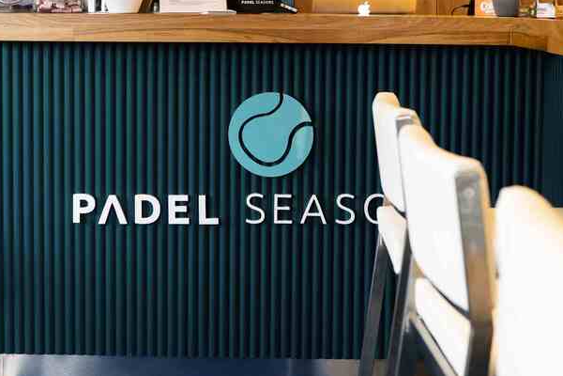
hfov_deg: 28.8
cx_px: 236
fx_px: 1095
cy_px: 88
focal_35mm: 70
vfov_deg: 19.3
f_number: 2.8
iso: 800
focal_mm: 35
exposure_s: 1/200
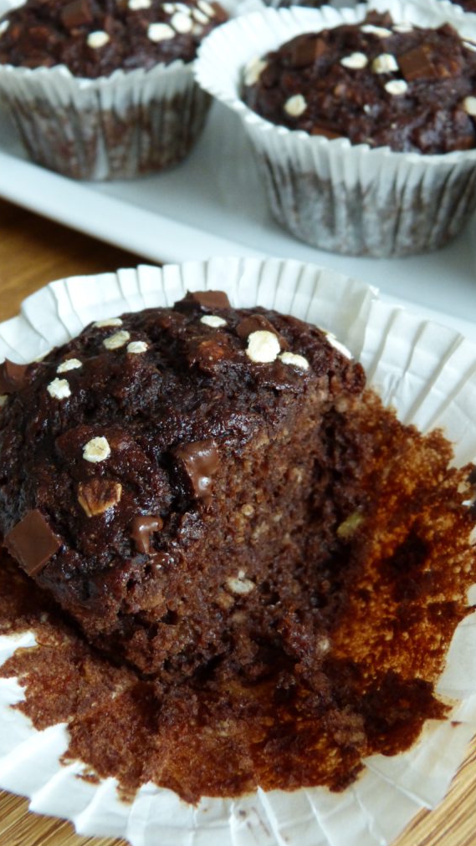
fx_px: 965
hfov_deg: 27.7
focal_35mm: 43
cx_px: 229
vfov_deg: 47.4
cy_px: 422
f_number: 3.1
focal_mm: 6.7
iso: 400
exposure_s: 1/13
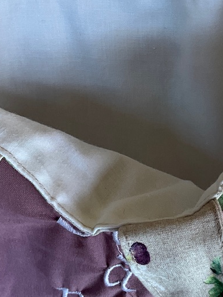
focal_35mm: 72
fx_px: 618
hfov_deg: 20.4
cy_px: 42
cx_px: 140
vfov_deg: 26.3
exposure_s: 1/100
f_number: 1.8
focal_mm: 3
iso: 32
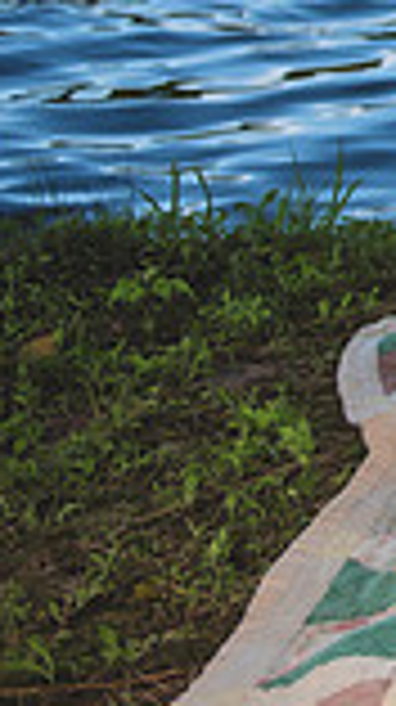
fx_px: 2059
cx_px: 1258
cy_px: -5
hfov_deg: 8.7
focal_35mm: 110
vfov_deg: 18.9
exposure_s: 1/800
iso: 100
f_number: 2.8
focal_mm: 27
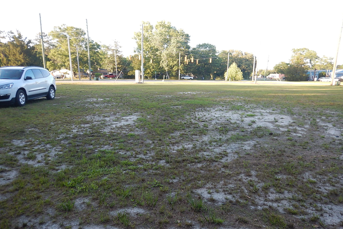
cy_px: 126
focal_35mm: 25
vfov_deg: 51.2
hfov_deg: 71.5
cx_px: 172
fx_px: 238
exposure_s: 1/160
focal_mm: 4.3
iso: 125
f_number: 2.8
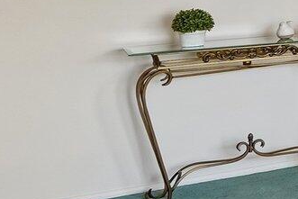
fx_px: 845
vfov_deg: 12.8
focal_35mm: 102
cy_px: -90
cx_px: 804
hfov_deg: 12.7
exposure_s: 1/25
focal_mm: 16.5
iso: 400
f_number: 8
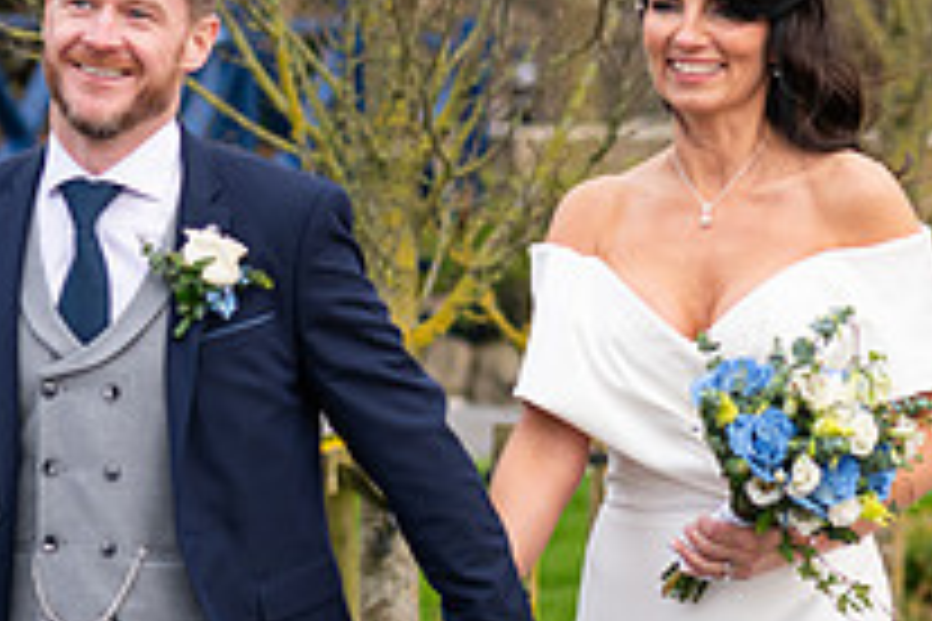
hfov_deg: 7.0
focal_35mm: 294
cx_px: 401
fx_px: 7611
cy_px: 358
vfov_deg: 4.7
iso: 250
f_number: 3.5
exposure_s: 1/200
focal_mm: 105
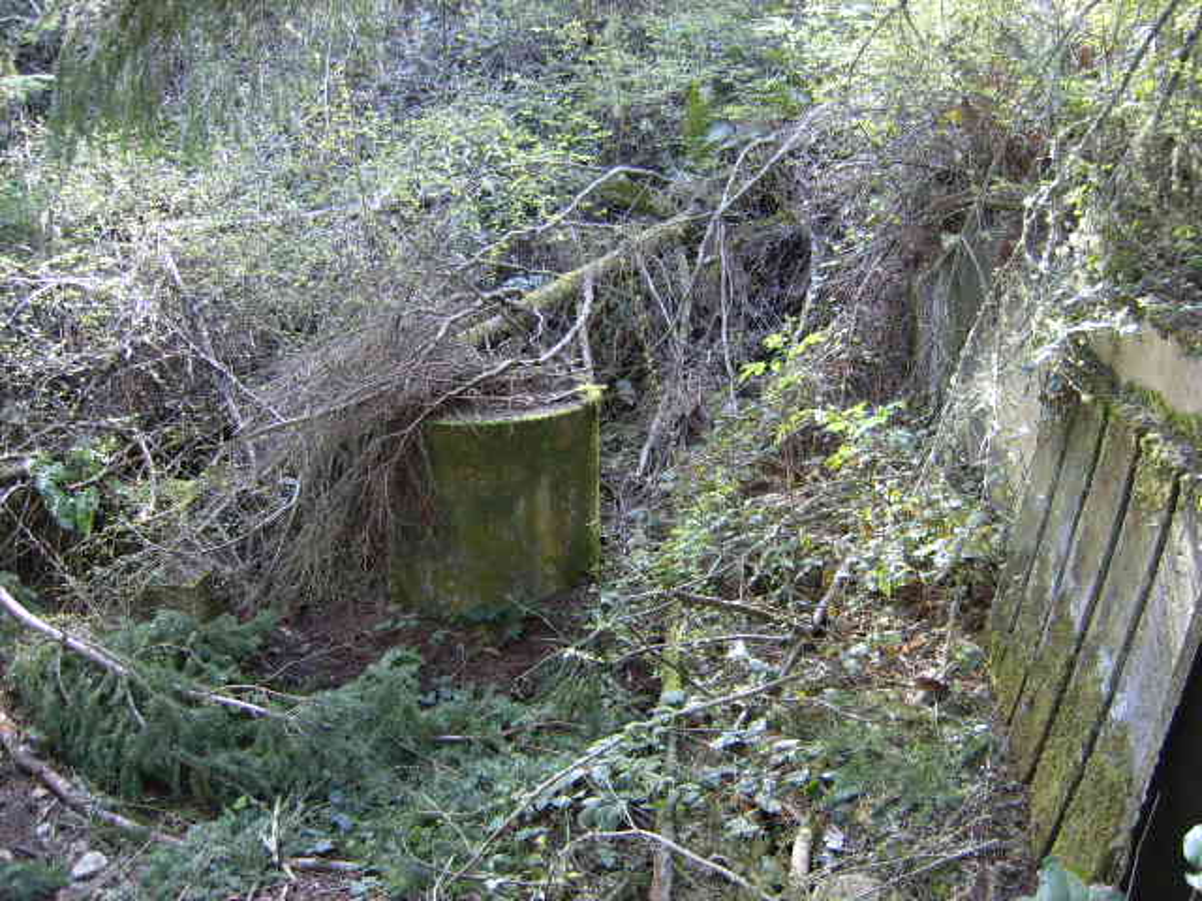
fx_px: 1215
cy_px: 450
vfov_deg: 40.7
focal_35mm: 35
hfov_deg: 52.6
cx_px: 601
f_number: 2.8
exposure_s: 1/30
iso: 76
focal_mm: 5.8
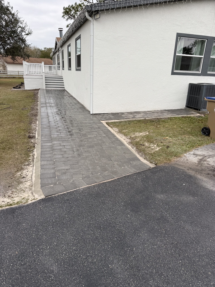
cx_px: 108
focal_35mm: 24
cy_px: 144
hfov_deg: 56.8
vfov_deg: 71.6
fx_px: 199
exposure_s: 1/467
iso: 80
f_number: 1.78
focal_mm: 6.76
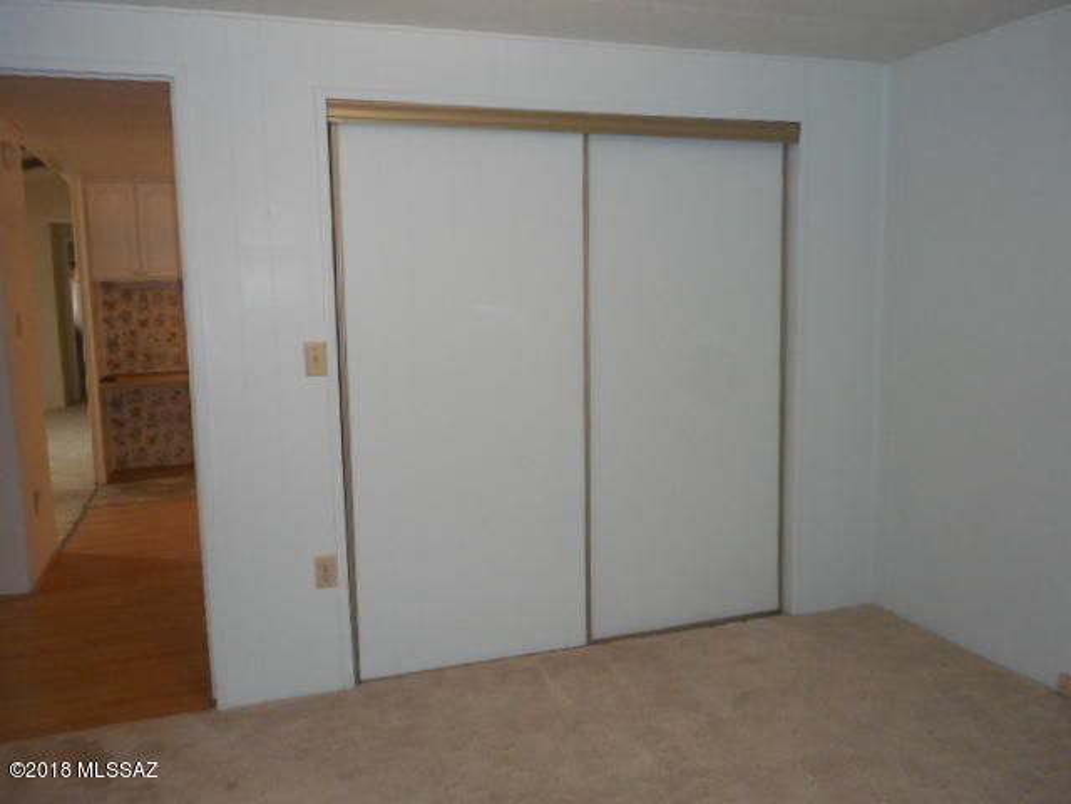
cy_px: 402
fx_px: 897
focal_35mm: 29
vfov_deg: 48.2
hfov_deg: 61.7
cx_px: 536
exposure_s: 1/25
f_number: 4
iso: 250
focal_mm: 5.2
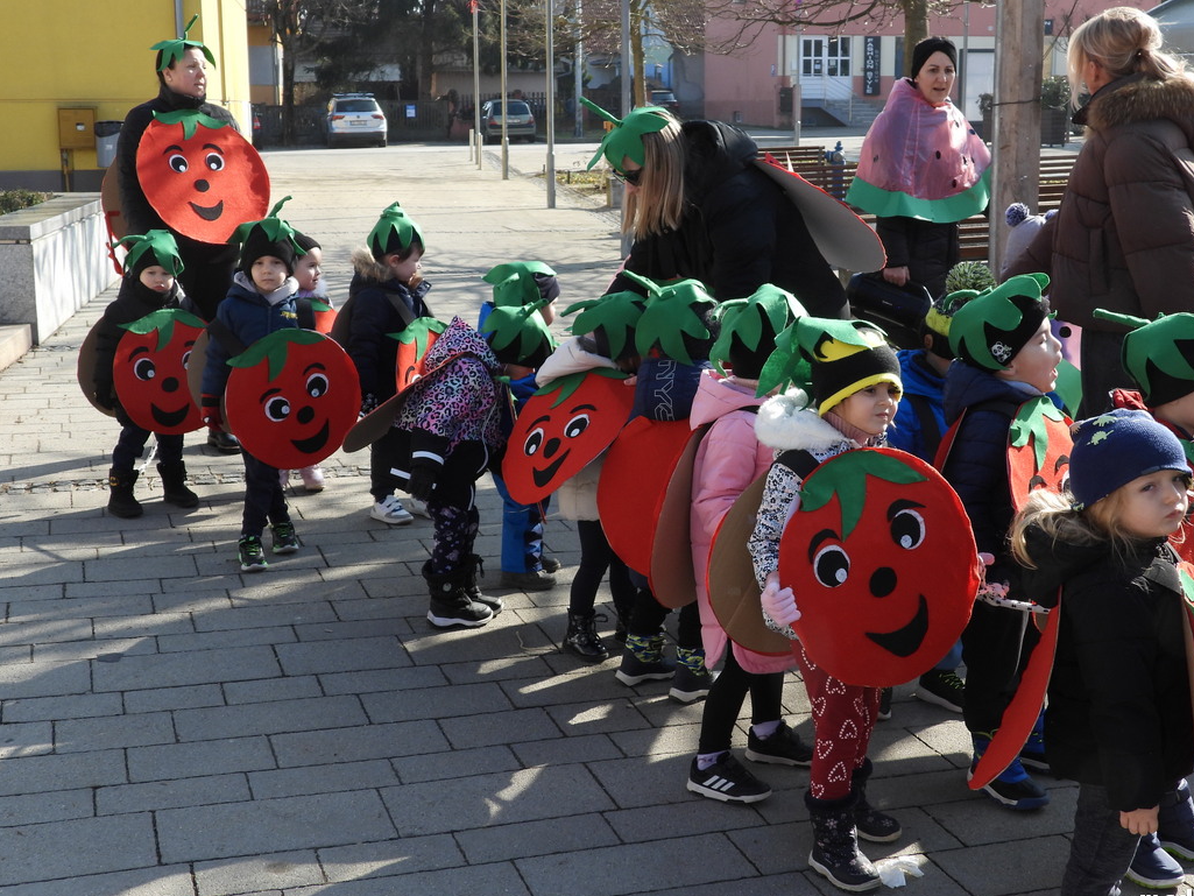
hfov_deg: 39.6
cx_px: 641
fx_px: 1656
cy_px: 411
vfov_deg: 30.3
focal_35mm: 48
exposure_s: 1/500
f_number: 3.2
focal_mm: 7.4
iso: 100
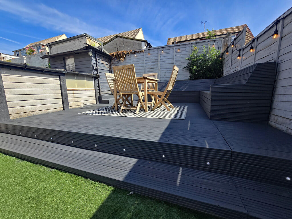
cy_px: 110
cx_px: 146
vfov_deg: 89.9
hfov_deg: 106.2
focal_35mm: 13
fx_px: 110
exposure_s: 1/1328
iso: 50
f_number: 2.2
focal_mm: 2.2
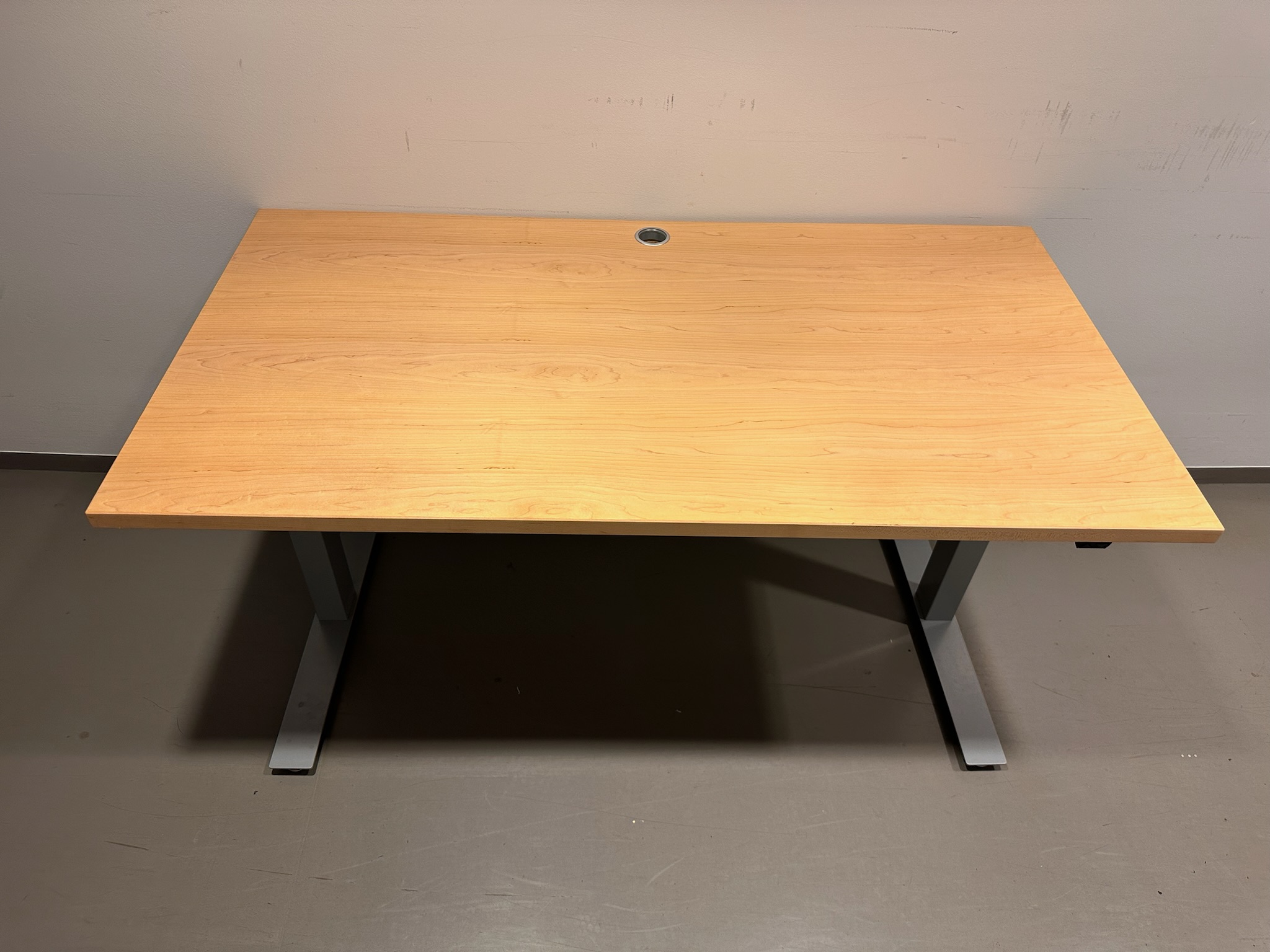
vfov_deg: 56.8
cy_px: 476
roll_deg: -3.3
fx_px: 881
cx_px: 635
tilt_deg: -43.6
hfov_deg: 71.6
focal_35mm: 24
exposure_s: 1/50
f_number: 1.78
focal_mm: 6.86
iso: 125
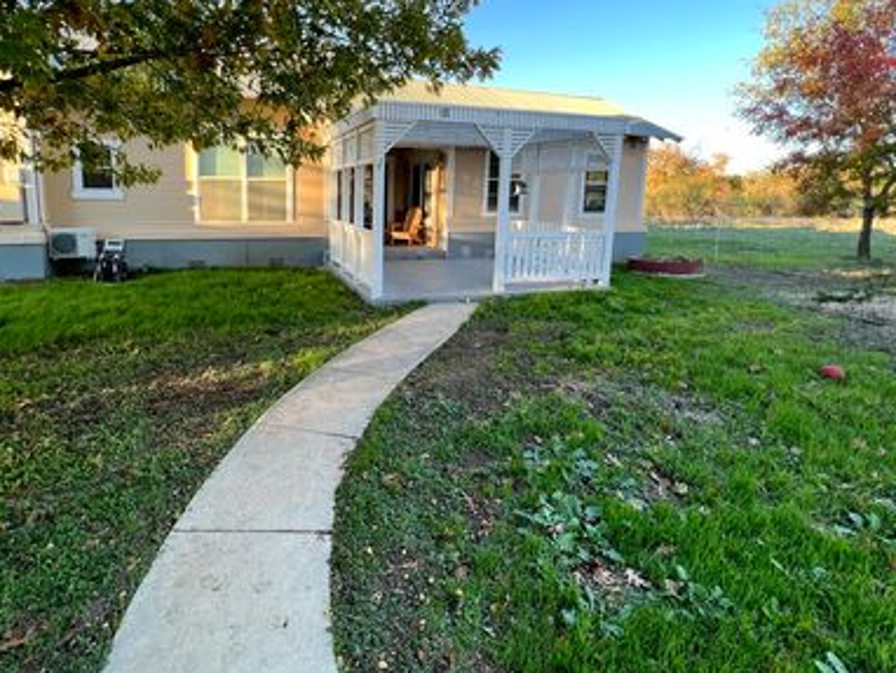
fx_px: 440
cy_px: 259
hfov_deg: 90.4
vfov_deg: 73.7
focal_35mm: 17
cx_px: 385
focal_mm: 1.57
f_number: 1.8
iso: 32
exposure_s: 1/126
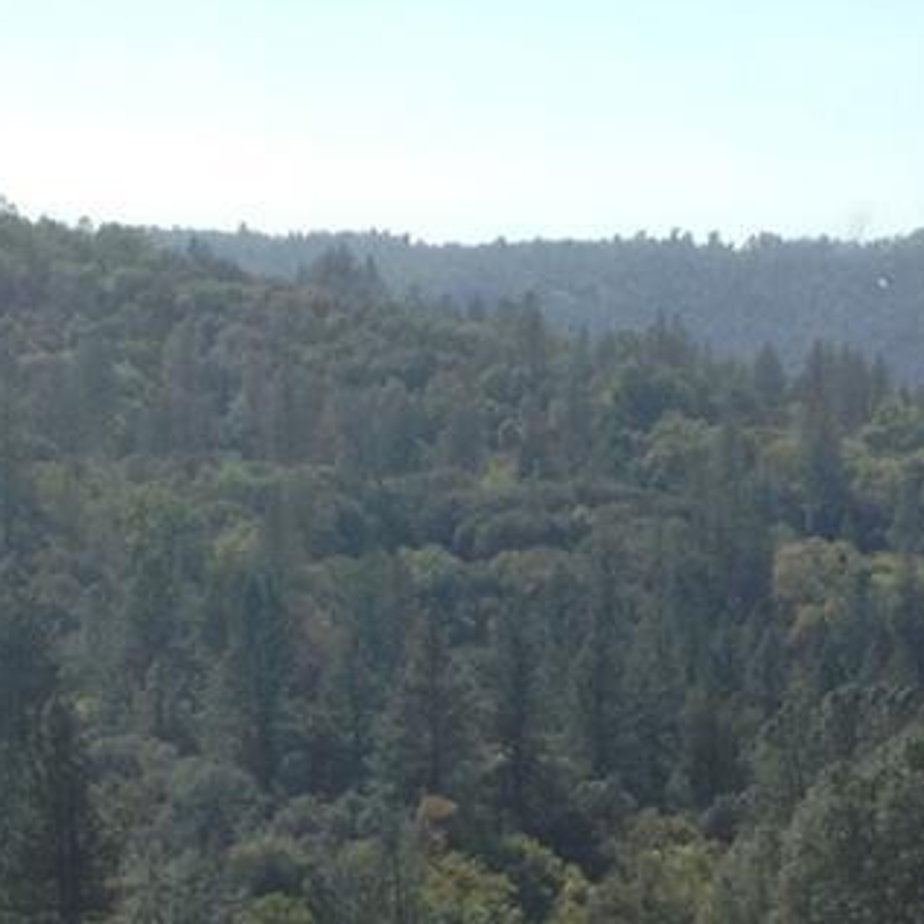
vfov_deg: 12.2
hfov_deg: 12.6
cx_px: 772
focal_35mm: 138
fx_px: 4168
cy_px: 1256
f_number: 2.4
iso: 50
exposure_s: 1/1808
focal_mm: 4.12
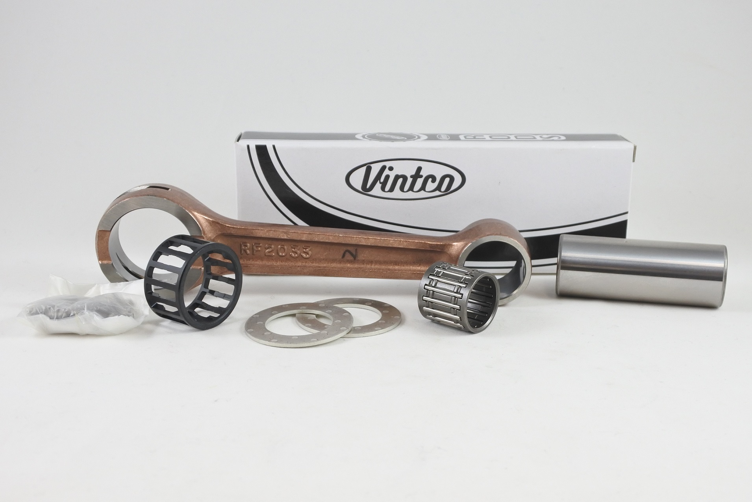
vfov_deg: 34.2
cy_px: 251
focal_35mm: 39
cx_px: 376
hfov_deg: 49.5
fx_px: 815
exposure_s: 1/125
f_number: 4.2
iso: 450
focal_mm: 14.7
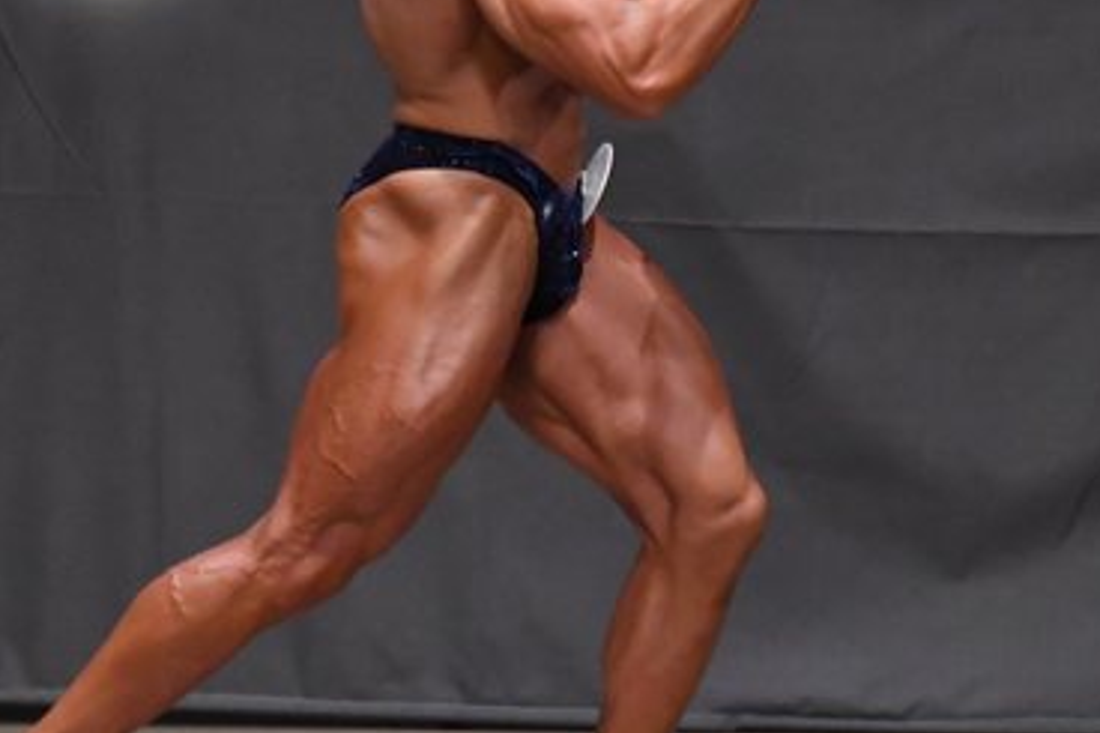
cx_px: 483
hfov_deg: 3.8
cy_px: 269
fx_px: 16400
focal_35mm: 537
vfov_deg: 2.6
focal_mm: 170
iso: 6400
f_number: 5.6
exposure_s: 1/400
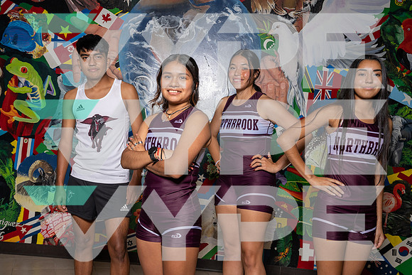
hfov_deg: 47.4
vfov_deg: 32.6
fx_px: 469
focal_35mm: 41
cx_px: 206
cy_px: 138
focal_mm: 41
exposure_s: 1/250
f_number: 8
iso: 400
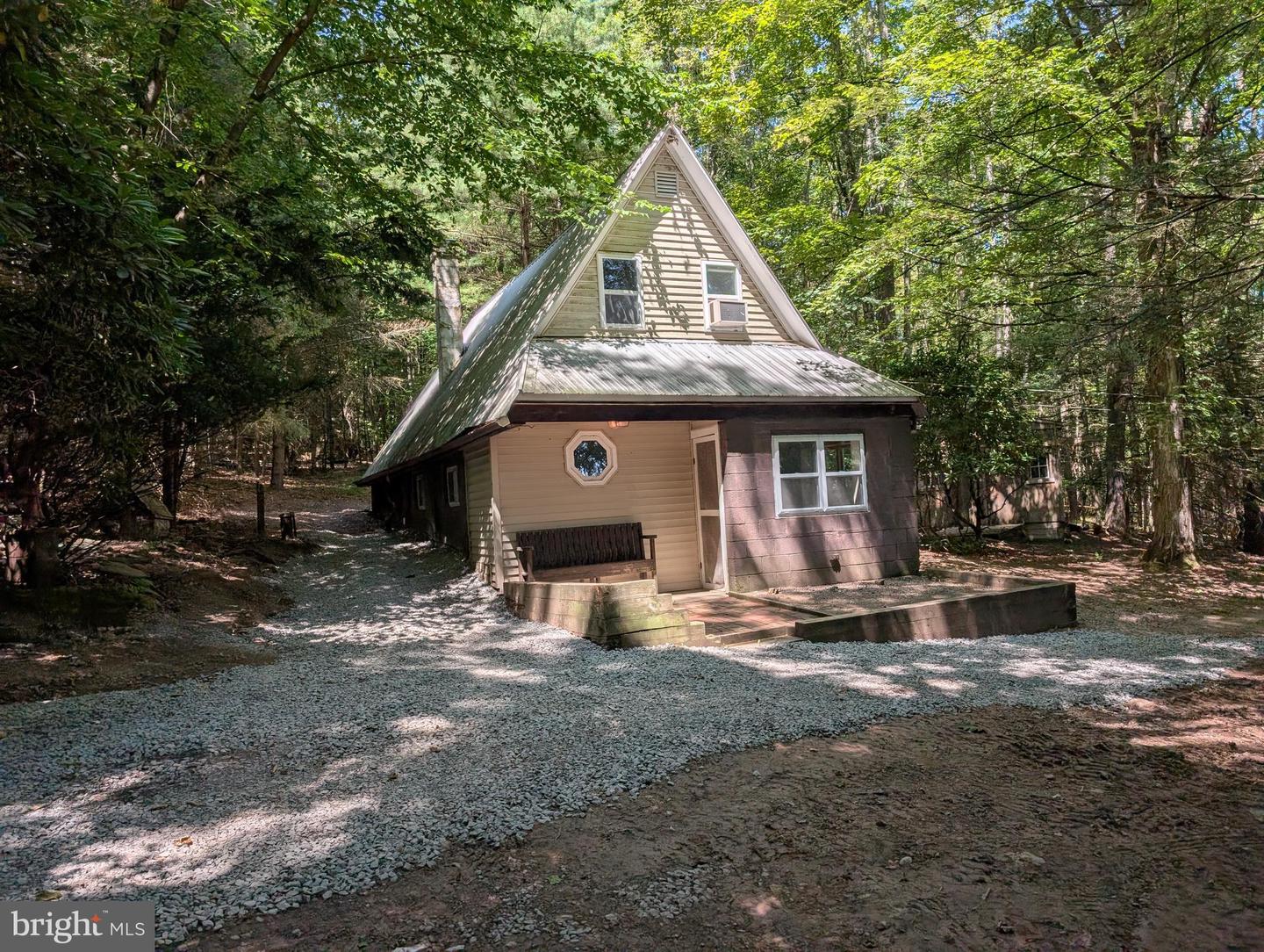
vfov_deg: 56.9
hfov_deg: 71.5
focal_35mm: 24
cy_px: 476
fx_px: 878
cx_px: 632
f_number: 1.68
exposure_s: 1/4184
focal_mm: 6.9
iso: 25
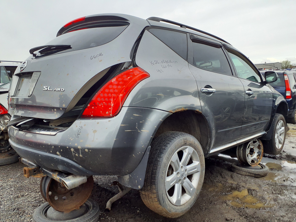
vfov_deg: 51.4
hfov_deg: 65.3
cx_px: 148
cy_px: 111
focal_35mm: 27
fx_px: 231
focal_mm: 3.58
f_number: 1.9
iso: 40
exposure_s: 1/802
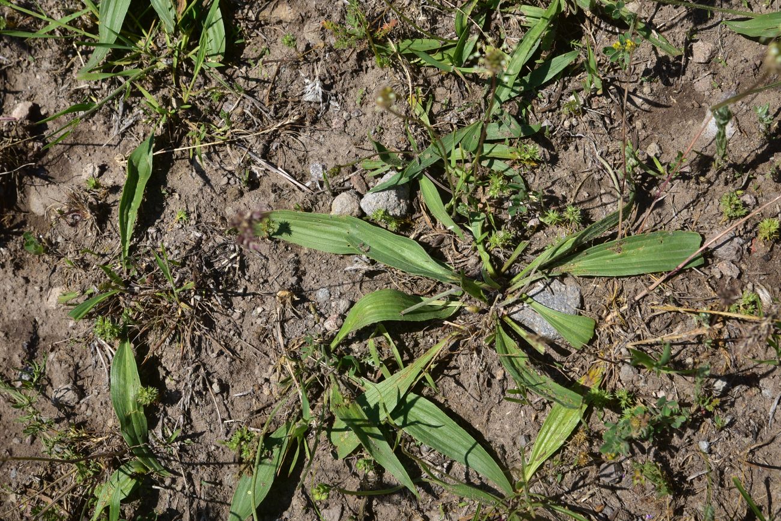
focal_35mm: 32
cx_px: 390
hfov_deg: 58.7
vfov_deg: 41.1
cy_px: 260
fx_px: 694
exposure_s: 1/125
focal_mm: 32
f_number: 14
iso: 100
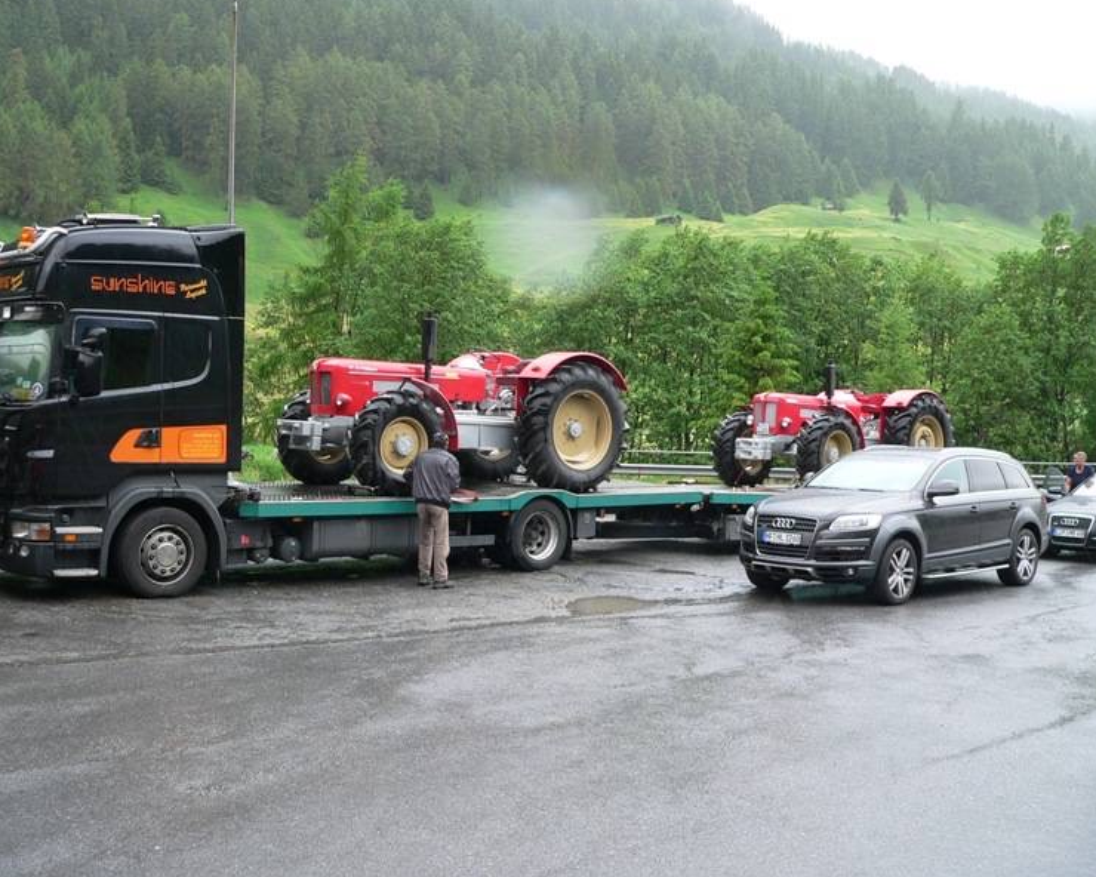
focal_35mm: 38
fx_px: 1233
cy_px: 434
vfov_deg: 39.2
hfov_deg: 47.9
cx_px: 544
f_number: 2.8
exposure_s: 1/80
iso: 80
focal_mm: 6
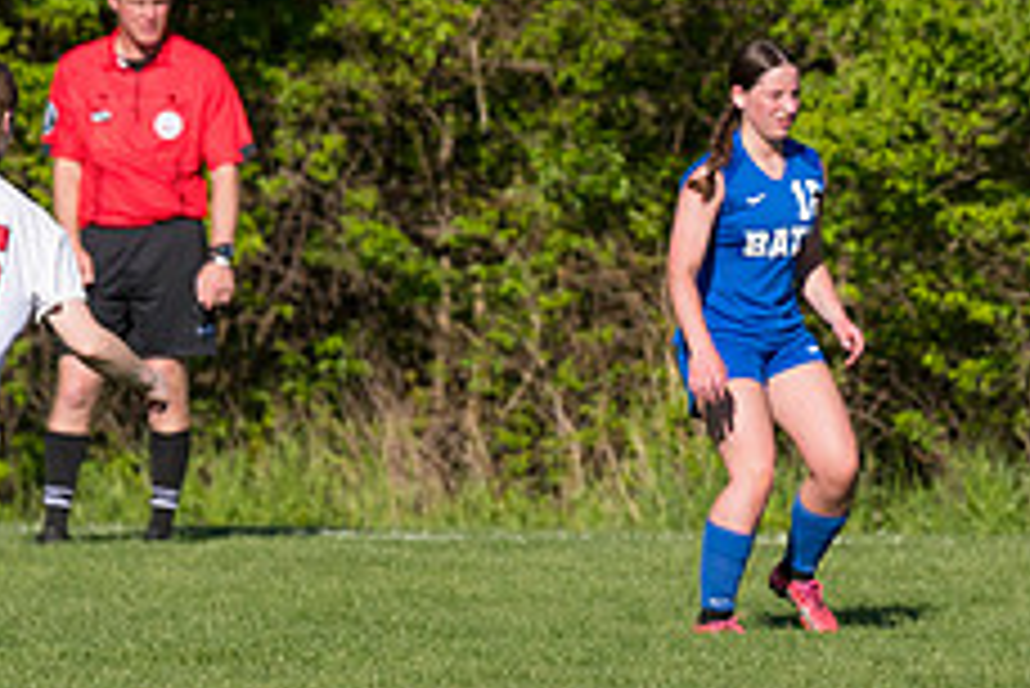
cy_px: 364
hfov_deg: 2.7
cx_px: 1214
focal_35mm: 759
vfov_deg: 1.8
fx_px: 21729
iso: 250
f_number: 5.6
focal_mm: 200
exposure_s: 1/1600
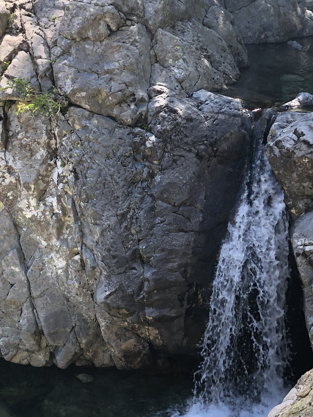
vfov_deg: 23.3
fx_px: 1000
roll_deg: -0.7
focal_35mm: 83
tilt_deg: -26.6
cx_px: 65
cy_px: 306
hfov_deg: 17.6
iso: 20
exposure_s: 1/120
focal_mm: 6
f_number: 2.4
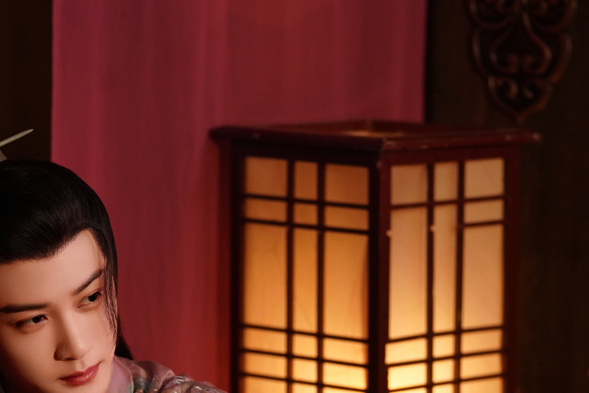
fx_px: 3780
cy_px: 435
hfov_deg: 8.9
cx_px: 211
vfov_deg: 5.9
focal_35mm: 231
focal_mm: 100
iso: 2000
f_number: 2.8
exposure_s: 1/40
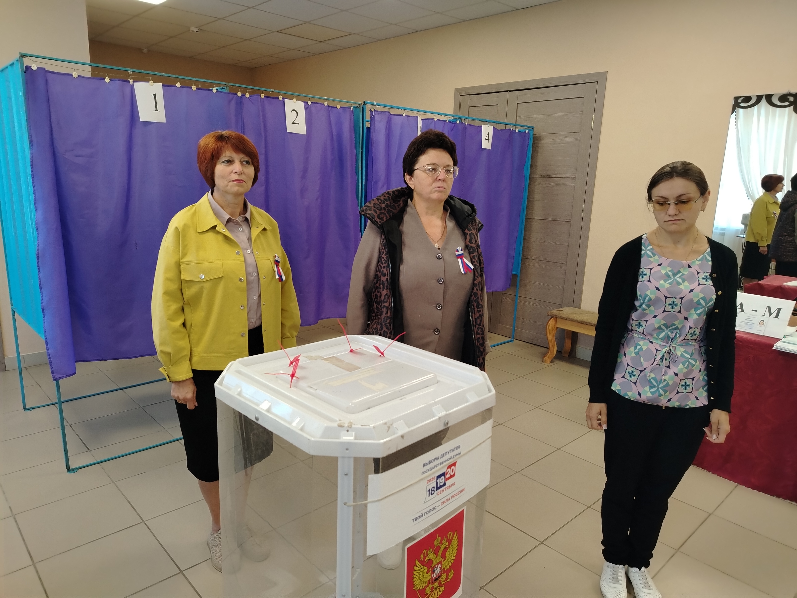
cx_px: 398
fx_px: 553
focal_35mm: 24
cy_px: 299
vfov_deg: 56.8
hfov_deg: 71.6
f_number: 1.75
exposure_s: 1/50
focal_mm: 5.25
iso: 772
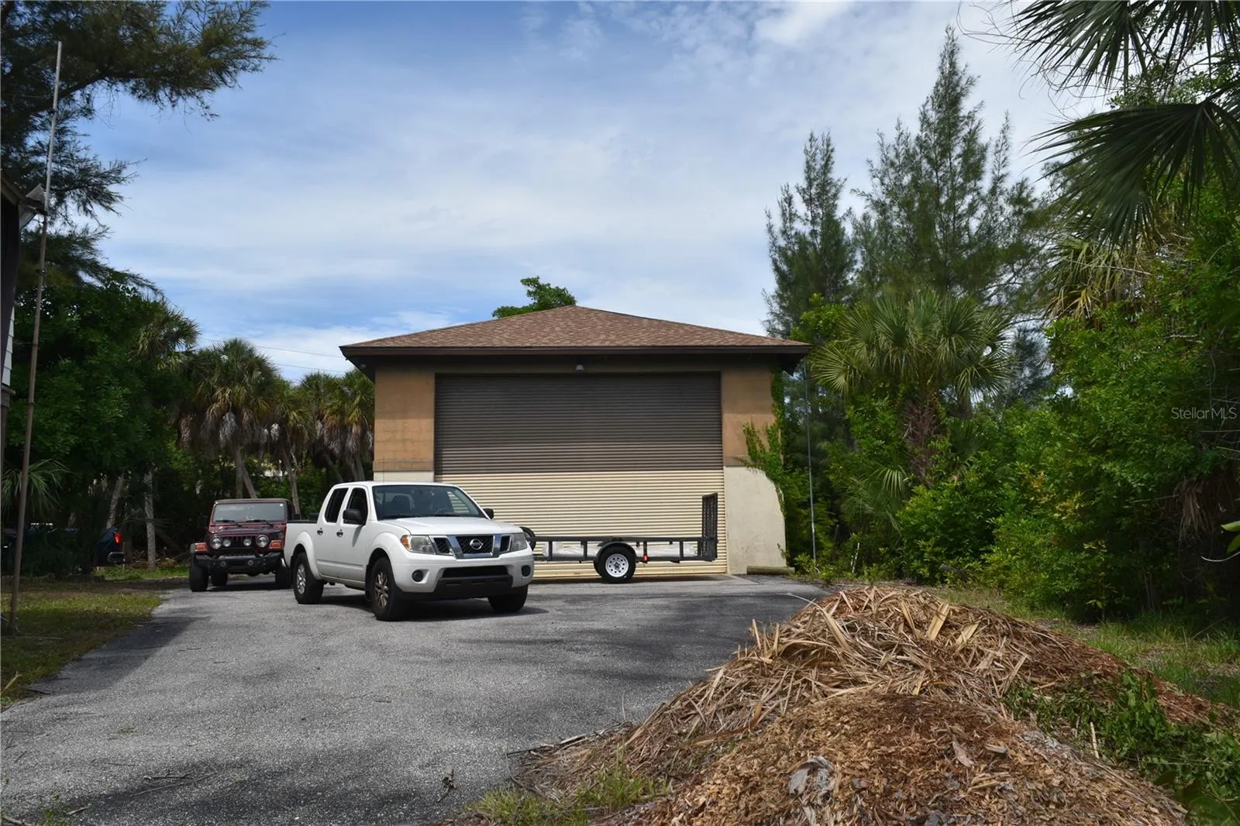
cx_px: 620
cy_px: 413
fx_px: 930
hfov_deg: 67.4
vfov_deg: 47.9
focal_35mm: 27
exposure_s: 1/200
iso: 100
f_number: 10
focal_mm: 18
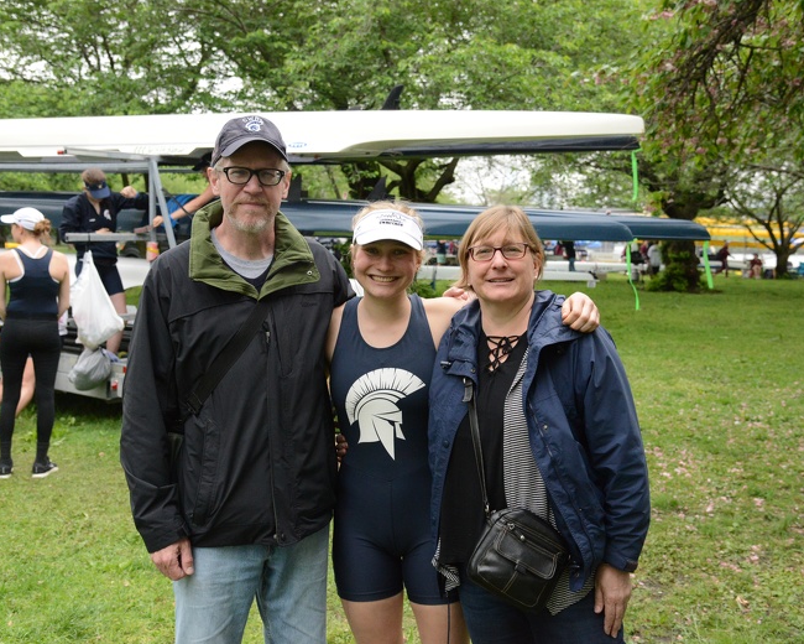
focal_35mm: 40
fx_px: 952
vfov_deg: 37.3
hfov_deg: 45.8
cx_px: 408
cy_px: 320
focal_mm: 35
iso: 5000
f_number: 5
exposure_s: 1/6400
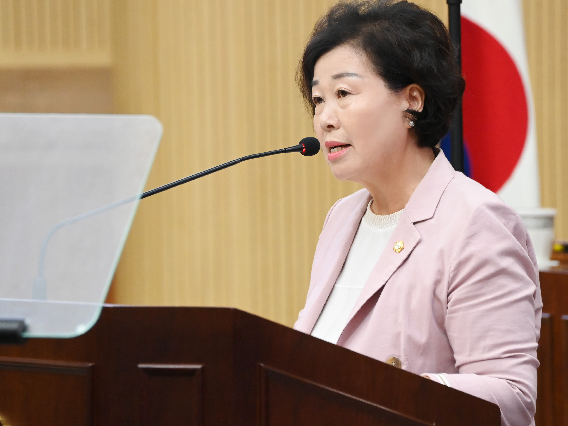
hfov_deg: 5.3
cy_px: 192
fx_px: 6120
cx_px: 298
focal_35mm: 373
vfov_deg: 4.0
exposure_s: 1/250
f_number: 6.3
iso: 8000
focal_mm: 300
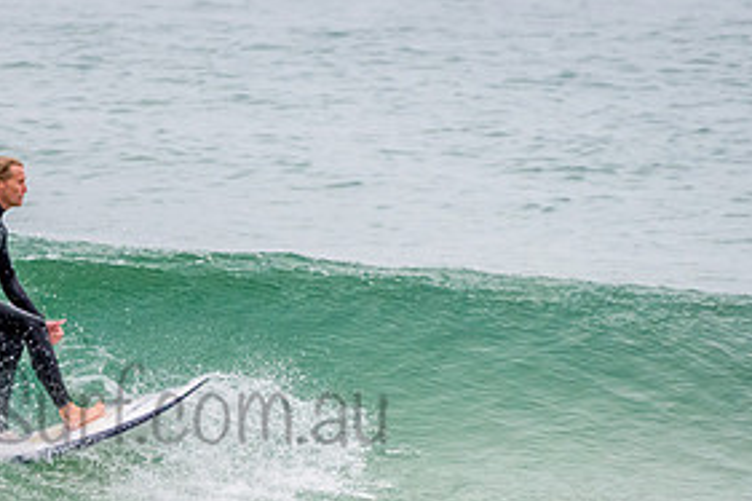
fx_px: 26450
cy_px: 352
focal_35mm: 1267
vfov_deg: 1.1
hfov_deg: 1.6
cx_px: -72
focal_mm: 500
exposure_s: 1/1000
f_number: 5.6
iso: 900
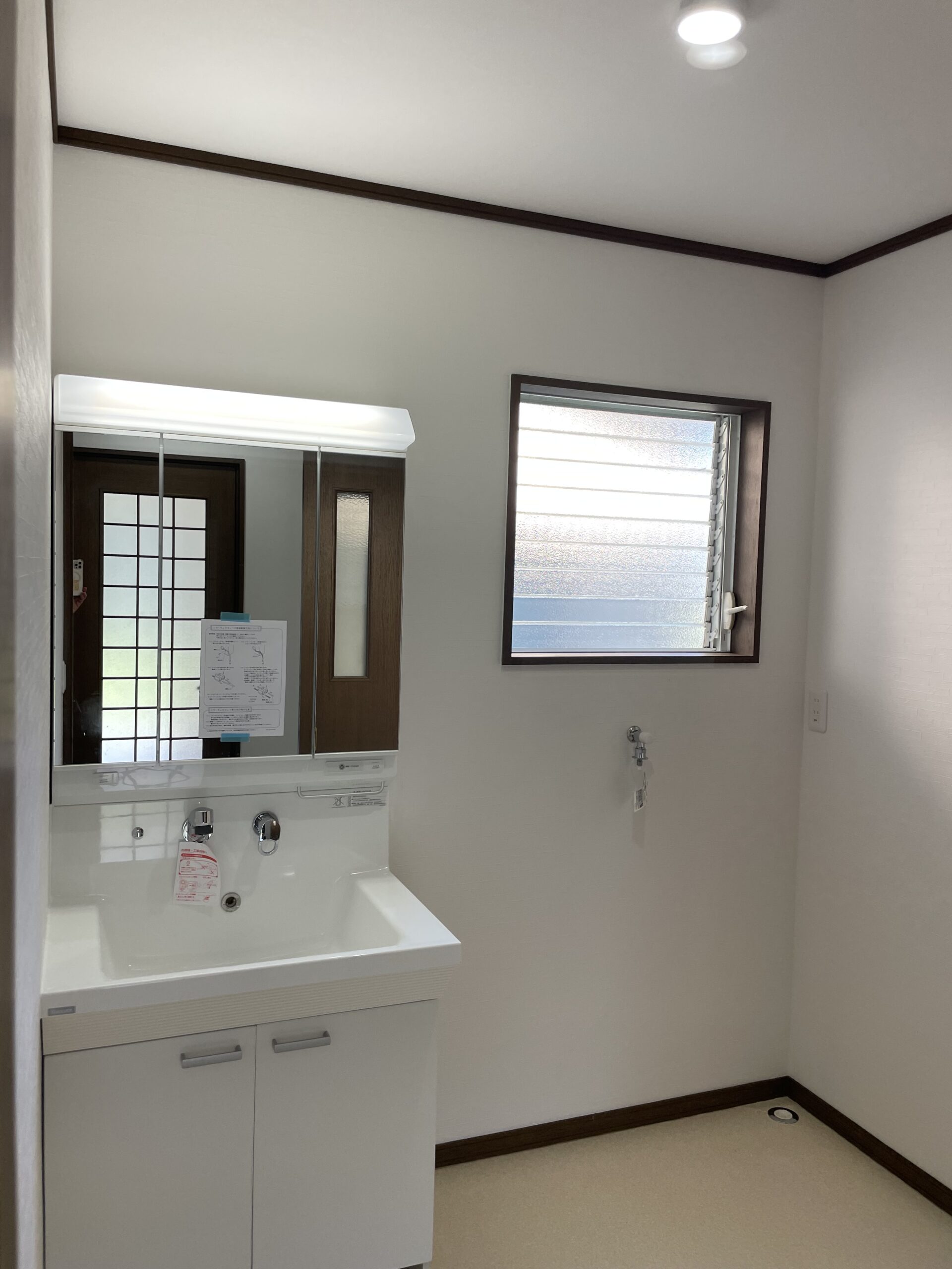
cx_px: 476
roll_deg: -1.8
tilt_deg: -3.8
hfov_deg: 53.1
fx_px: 953
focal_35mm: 26
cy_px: 634
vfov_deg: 67.3
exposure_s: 1/121
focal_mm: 4.2
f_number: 1.6
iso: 50
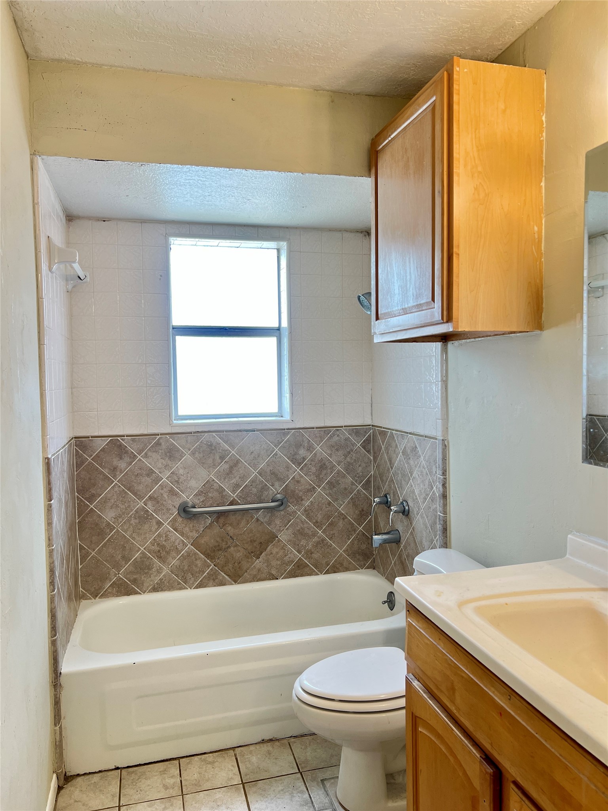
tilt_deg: -1.9
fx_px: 609
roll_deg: +0.8
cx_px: 304
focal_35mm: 26
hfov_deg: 53.1
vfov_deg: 67.3
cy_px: 406
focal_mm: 5.7
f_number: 1.5
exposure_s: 1/60
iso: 80
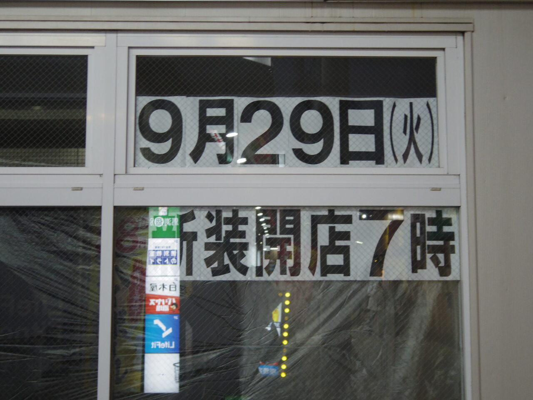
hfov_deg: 40.4
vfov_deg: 30.9
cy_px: 200
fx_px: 724
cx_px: 266
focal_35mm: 47
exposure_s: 1/80
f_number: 1.9
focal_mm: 8.5
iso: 400
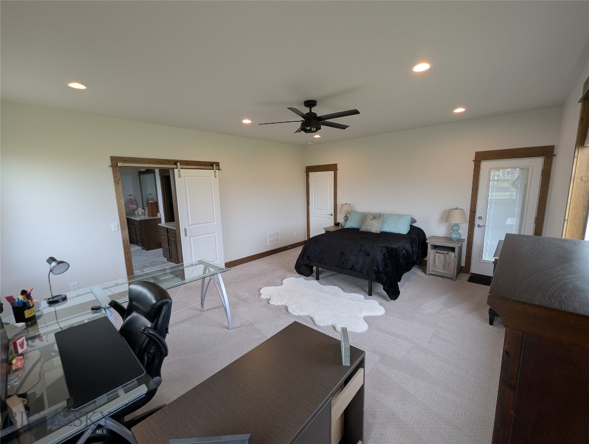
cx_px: 294
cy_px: 222
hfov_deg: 106.1
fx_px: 222
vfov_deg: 90.1
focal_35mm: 13
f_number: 2.2
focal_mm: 1.95
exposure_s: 1/60
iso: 49
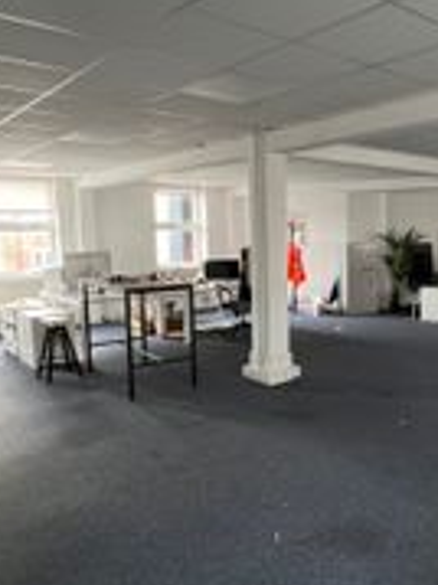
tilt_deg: -5.1
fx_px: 490
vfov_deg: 61.7
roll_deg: +0.0
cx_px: 314
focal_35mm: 29
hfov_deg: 46.9
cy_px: 291
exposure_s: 1/60
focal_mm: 1.57
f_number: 1.8
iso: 250
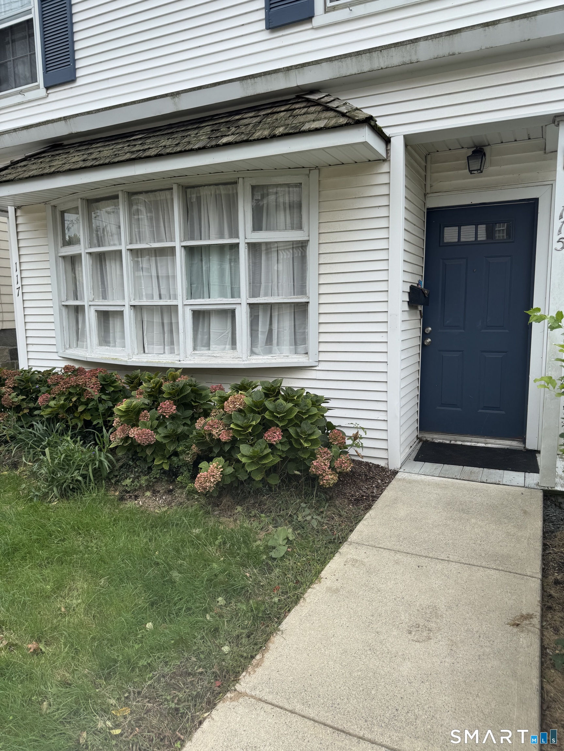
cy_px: 376
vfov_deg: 71.6
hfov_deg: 56.8
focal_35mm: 24
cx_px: 282
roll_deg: +0.4
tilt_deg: -7.5
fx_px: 521
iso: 80
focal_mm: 6.76
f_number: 1.78
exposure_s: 1/1818
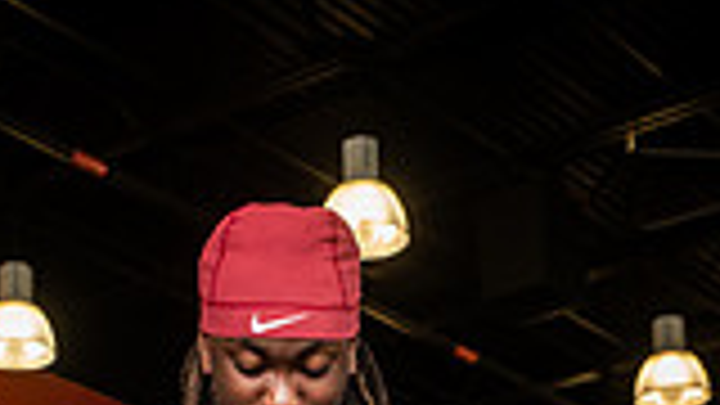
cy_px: 914
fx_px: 2253
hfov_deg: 18.1
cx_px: 292
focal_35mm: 118
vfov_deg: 9.4
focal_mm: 40
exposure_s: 1/250
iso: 500
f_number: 5.6
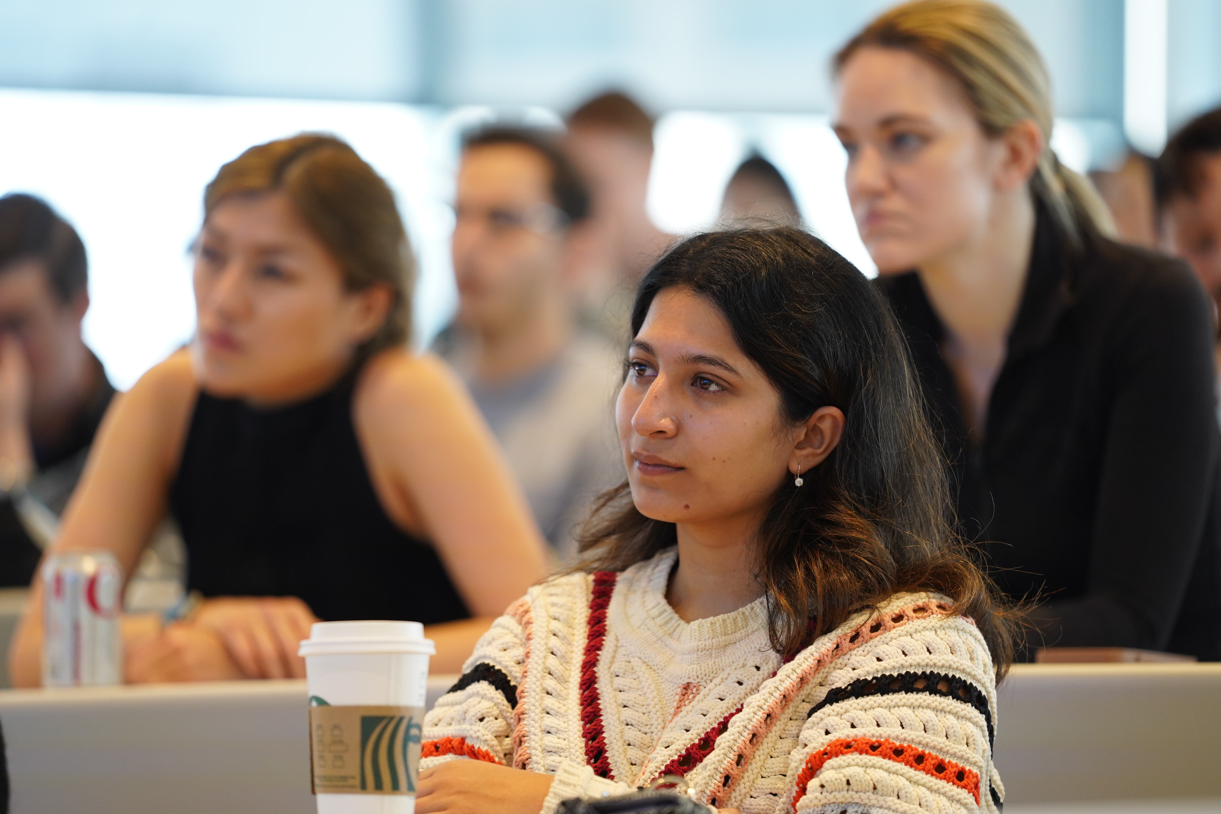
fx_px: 6783
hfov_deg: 10.3
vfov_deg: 6.9
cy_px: 407
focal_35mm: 200
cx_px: 610
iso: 1000
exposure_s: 1/125
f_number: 2.8
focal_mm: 200
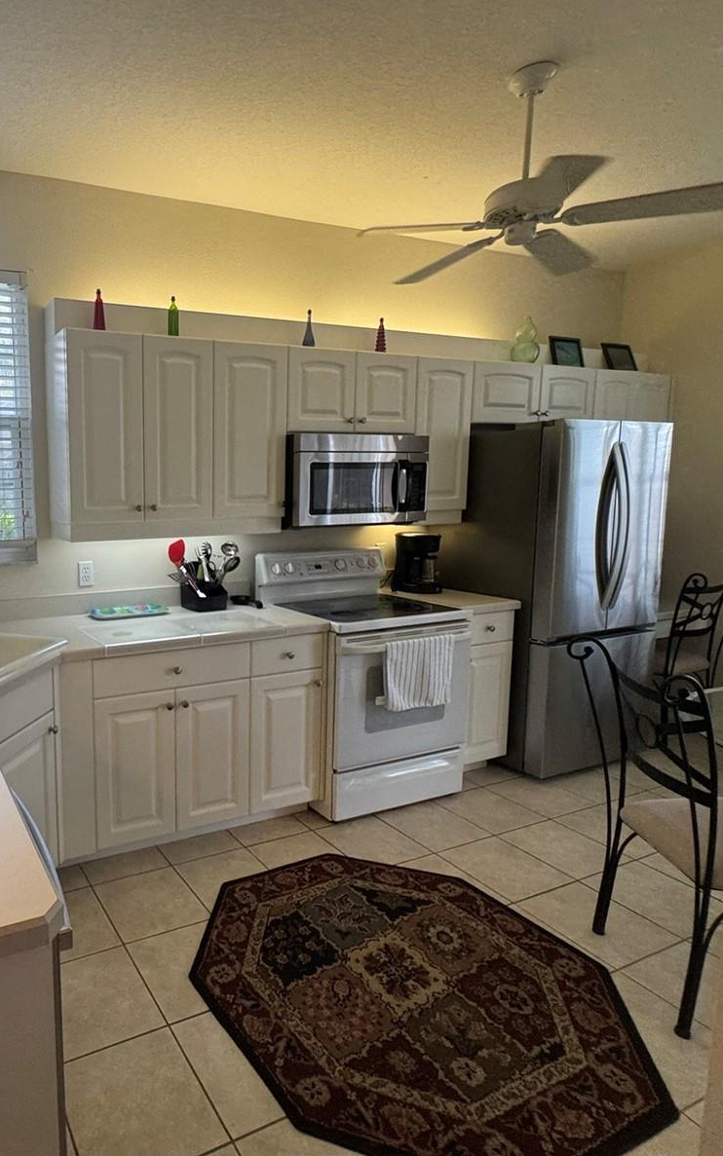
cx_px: 118
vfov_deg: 85.1
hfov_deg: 54.4
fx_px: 630
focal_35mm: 20
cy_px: 573
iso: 125
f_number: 2.2
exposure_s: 1/120
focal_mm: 2.22
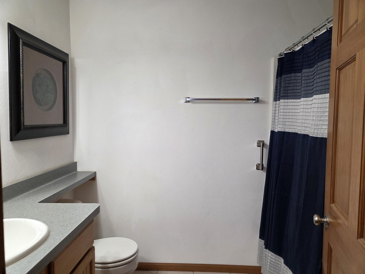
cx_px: 182
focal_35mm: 23
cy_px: 137
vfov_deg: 58.9
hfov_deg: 73.9
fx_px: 243
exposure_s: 1/120
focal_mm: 5.4
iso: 160
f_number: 1.8
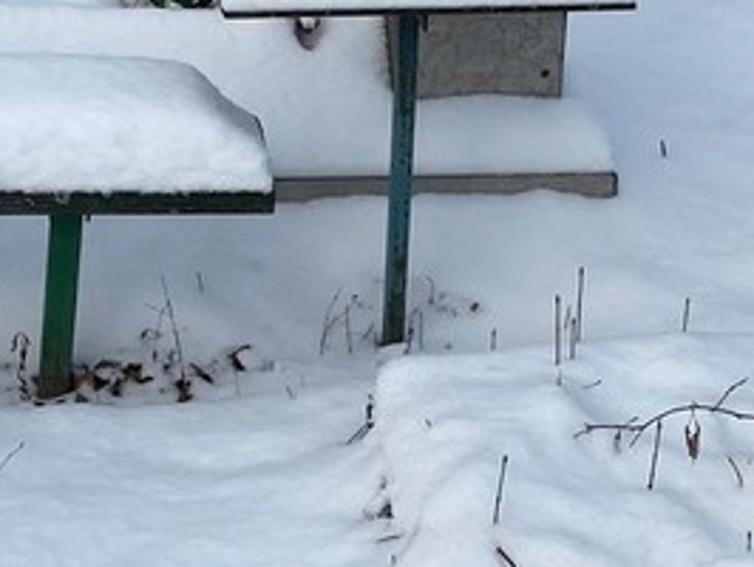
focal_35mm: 100
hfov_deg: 19.5
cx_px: 527
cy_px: 286
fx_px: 2180
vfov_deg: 14.8
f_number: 1.8
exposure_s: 1/1182
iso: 32
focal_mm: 4.25
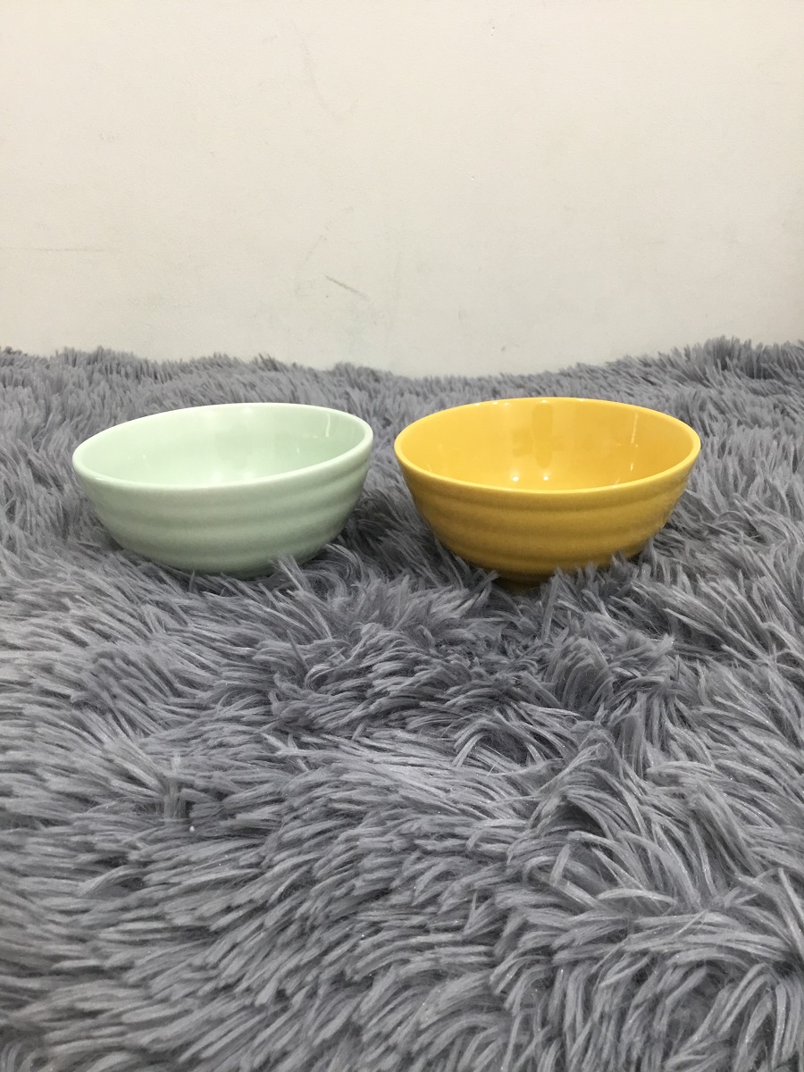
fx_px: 960
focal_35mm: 31
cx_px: 402
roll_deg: +0.4
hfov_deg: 45.4
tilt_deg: -24.7
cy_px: 536
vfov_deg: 58.4
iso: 125
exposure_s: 1/33
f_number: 2.4
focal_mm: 3.3
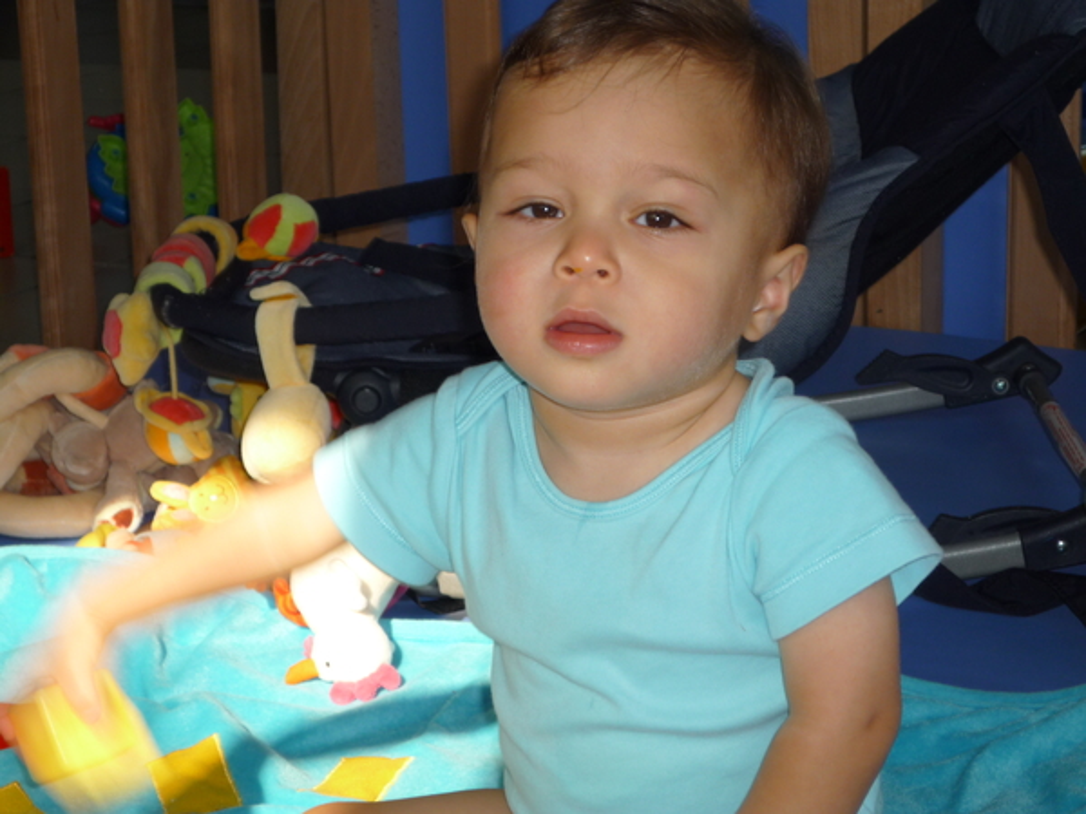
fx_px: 2761
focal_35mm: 88
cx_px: 543
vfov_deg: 16.8
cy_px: 407
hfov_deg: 22.3
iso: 100
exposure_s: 1/50
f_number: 5.7
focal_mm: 15.3
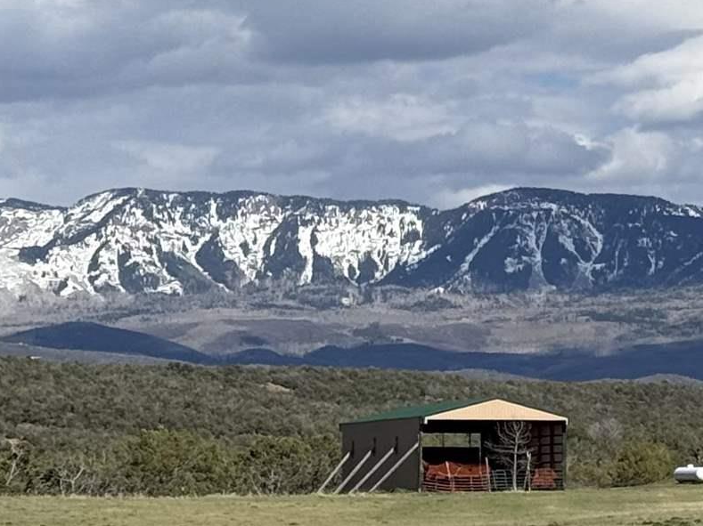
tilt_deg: +6.0
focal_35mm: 187
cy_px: 123
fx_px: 3796
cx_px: 1052
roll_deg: +0.2
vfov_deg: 7.9
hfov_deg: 10.2
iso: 64
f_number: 1.78
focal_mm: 6.76
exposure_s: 1/9901
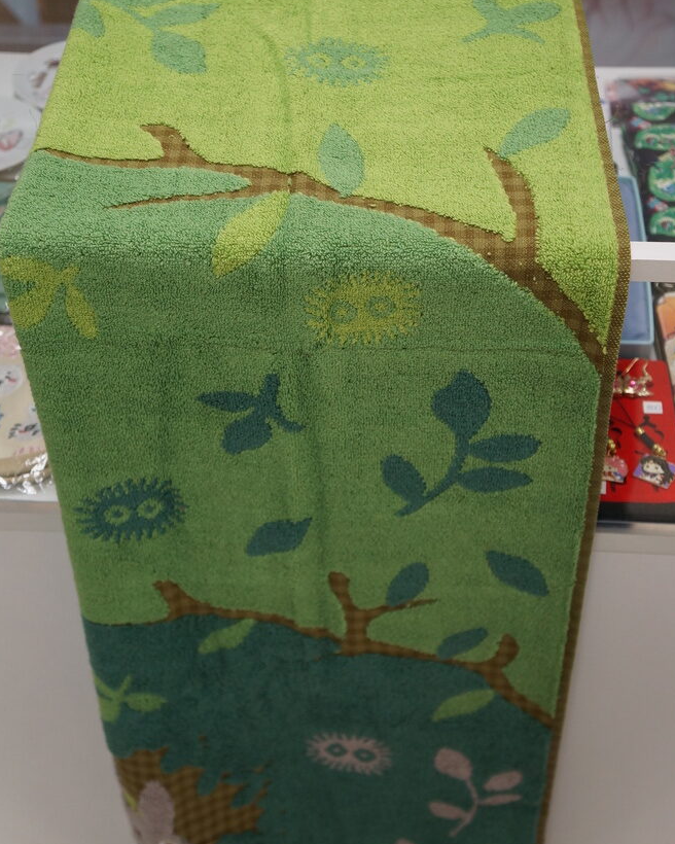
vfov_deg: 33.2
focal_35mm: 57
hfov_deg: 26.9
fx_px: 1413
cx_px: 338
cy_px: 353
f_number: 4.5
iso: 800
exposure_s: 1/60
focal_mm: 33
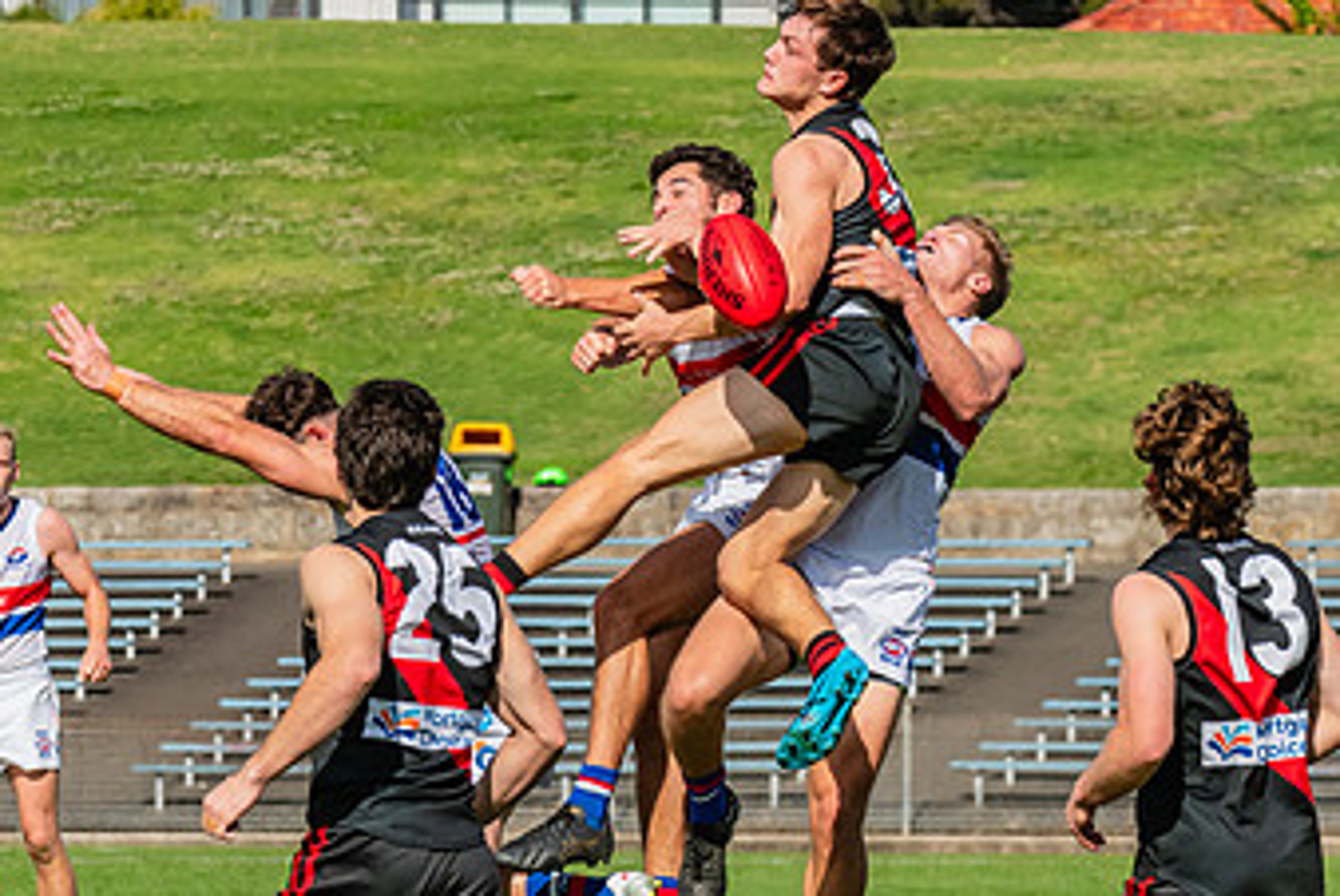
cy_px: 457
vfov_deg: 3.4
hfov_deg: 5.1
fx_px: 15050
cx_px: 694
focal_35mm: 404
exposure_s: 1/1600
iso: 800
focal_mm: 210
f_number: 13
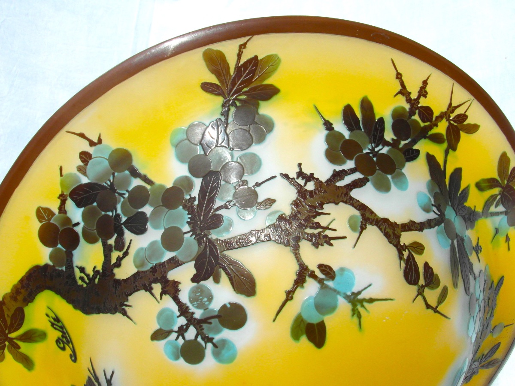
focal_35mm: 53
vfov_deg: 27.5
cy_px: 193
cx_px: 258
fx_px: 789
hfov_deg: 36.2
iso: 80
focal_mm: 8.7
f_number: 5.8
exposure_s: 1/750
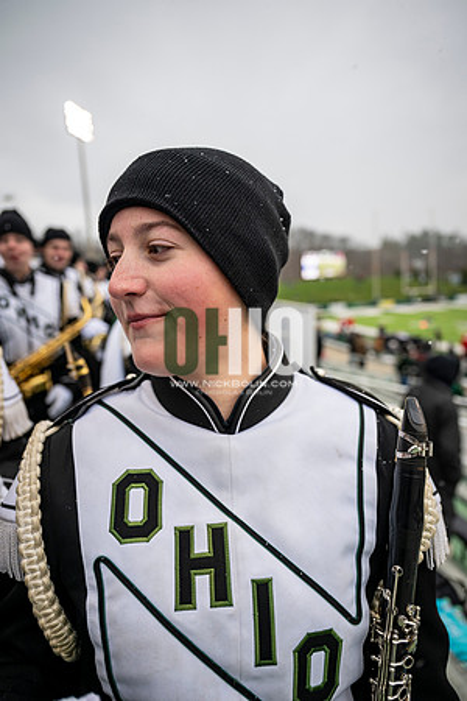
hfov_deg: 53.1
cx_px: 234
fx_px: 467
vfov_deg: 73.7
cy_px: 350
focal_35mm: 24
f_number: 2.8
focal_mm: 24
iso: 160
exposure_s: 1/500
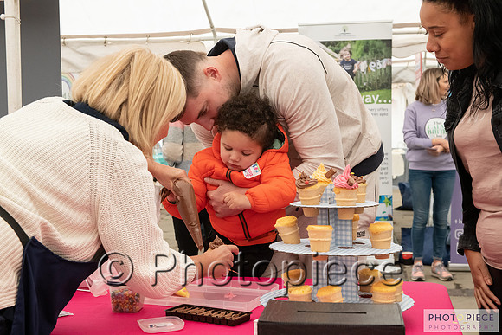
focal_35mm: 56
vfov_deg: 24.2
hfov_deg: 35.6
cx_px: 251
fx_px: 781
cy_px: 168
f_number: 8
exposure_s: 1/320
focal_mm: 56
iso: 4500
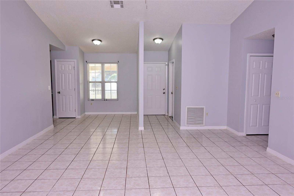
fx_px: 196
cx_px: 147
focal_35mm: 24
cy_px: 98
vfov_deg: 53.2
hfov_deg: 73.7
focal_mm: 16
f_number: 7.1
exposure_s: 1/100
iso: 500
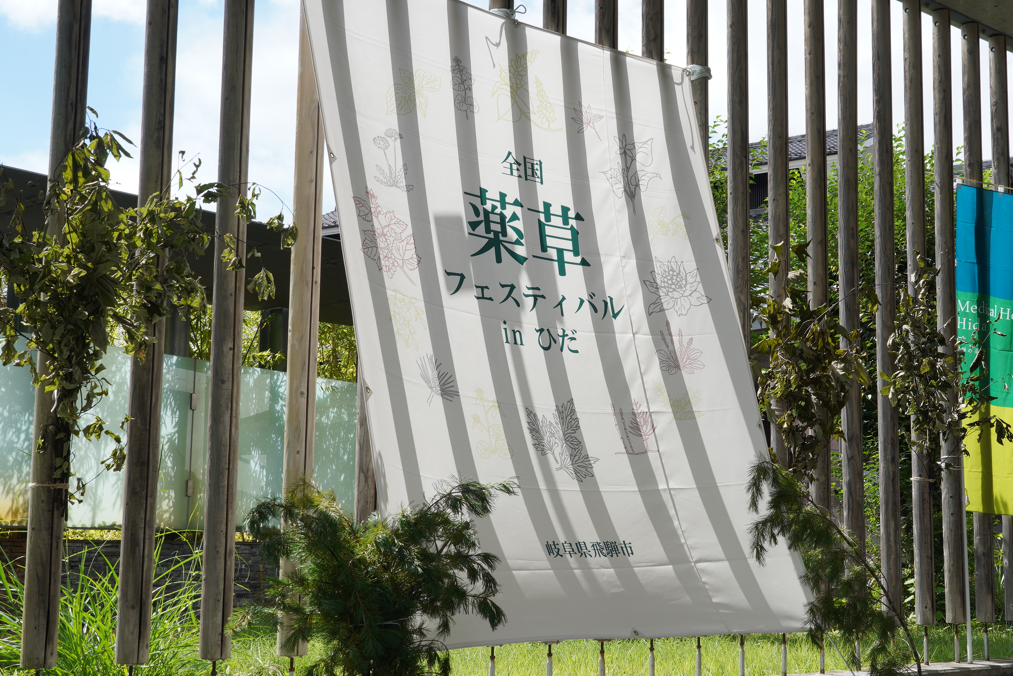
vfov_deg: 27.5
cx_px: 561
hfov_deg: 40.3
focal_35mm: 49
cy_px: 356
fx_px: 1379
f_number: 13
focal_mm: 41
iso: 100
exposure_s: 1/80
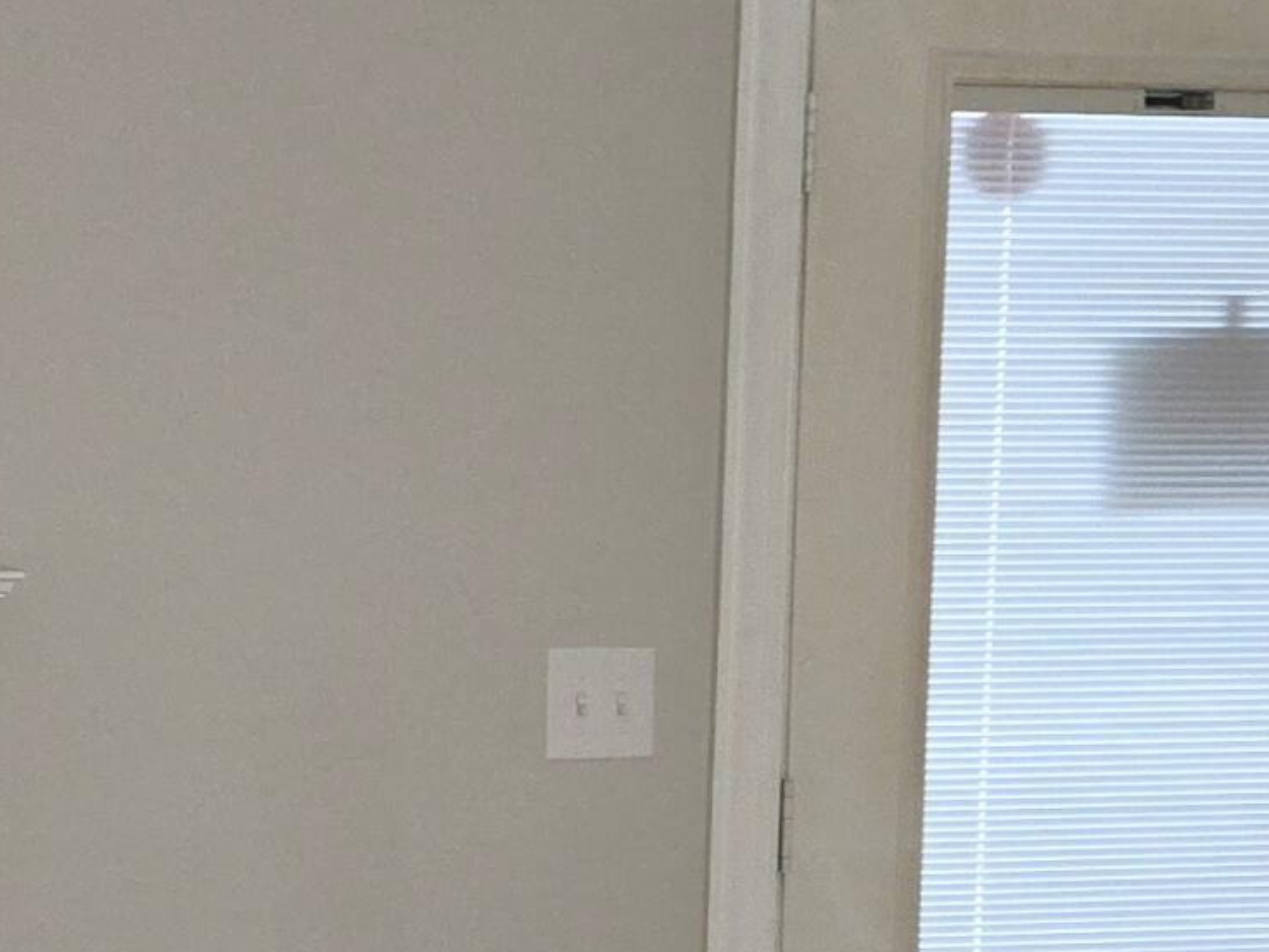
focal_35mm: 94
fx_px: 3447
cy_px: 669
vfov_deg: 15.7
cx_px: 183
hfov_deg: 20.5
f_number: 1.8
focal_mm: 5.4
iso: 125
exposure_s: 1/19.2
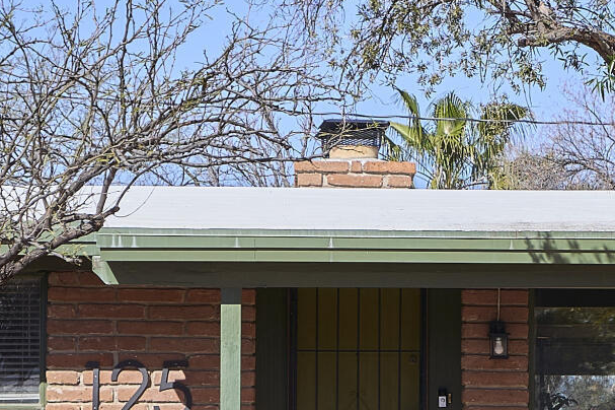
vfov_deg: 7.9
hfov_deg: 11.8
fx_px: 2954
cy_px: 385
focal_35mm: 173
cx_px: 521
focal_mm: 35
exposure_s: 1/400
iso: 100
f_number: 5.6
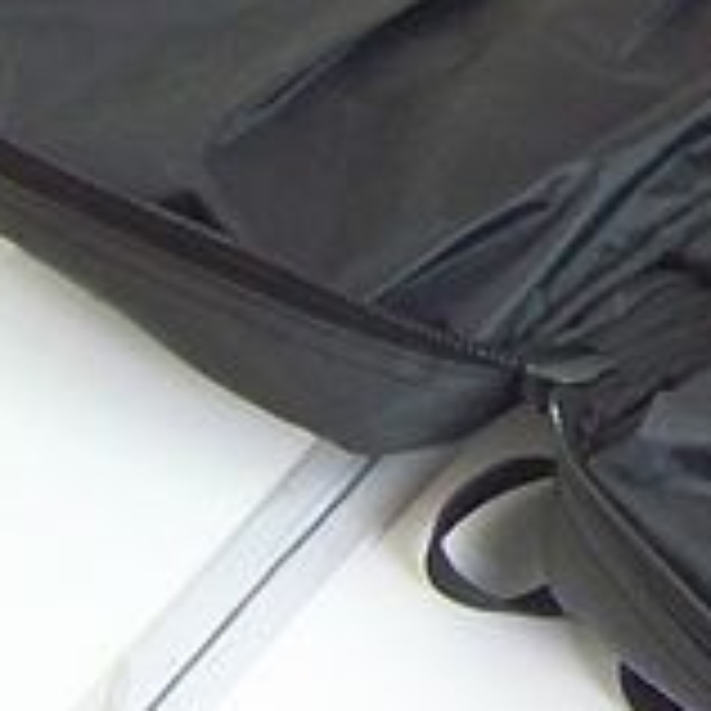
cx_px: 1382
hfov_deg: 11.3
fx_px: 3277
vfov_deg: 12.4
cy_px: 205
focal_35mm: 141
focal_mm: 5.85
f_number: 2.8
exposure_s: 1/8
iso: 400
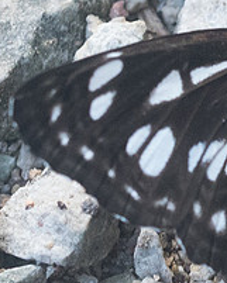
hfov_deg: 1.1
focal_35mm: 1449
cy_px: 53
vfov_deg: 1.3
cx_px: 326
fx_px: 12159
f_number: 4.5
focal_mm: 150
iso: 1000
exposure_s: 1/400
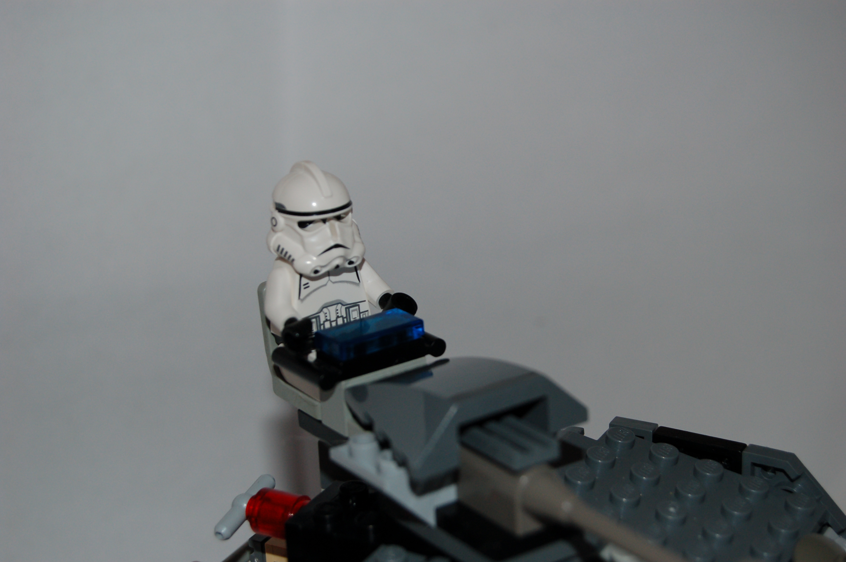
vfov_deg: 16.5
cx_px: 423
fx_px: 1937
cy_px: 281
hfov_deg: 24.6
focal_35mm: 82
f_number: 5.6
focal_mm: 55
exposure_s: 1/60
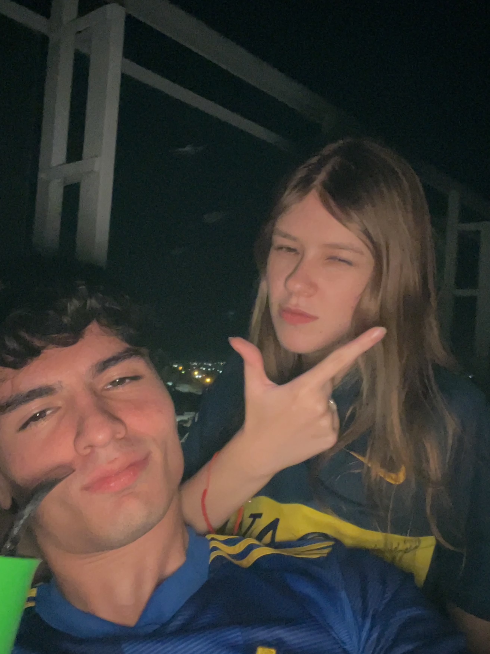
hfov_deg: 46.8
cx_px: 245
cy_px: 327
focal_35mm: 30
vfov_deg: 60.0
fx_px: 566
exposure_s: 1/16
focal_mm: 2.71
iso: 640
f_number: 2.2
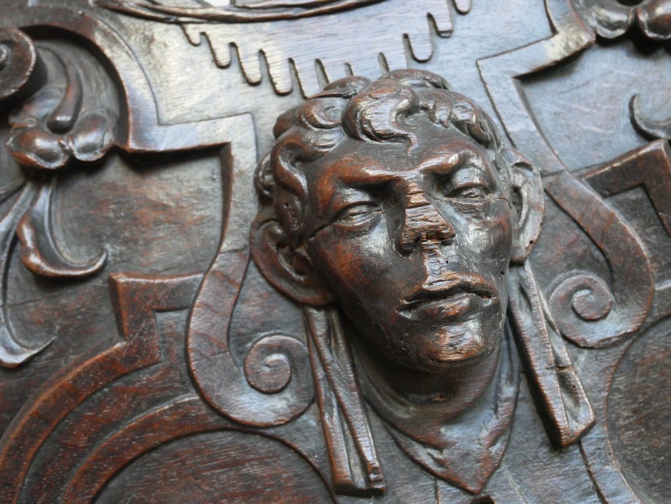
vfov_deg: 41.8
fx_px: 659
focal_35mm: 34
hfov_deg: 53.9
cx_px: 336
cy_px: 252
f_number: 4
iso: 2000
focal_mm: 17
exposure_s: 1/60
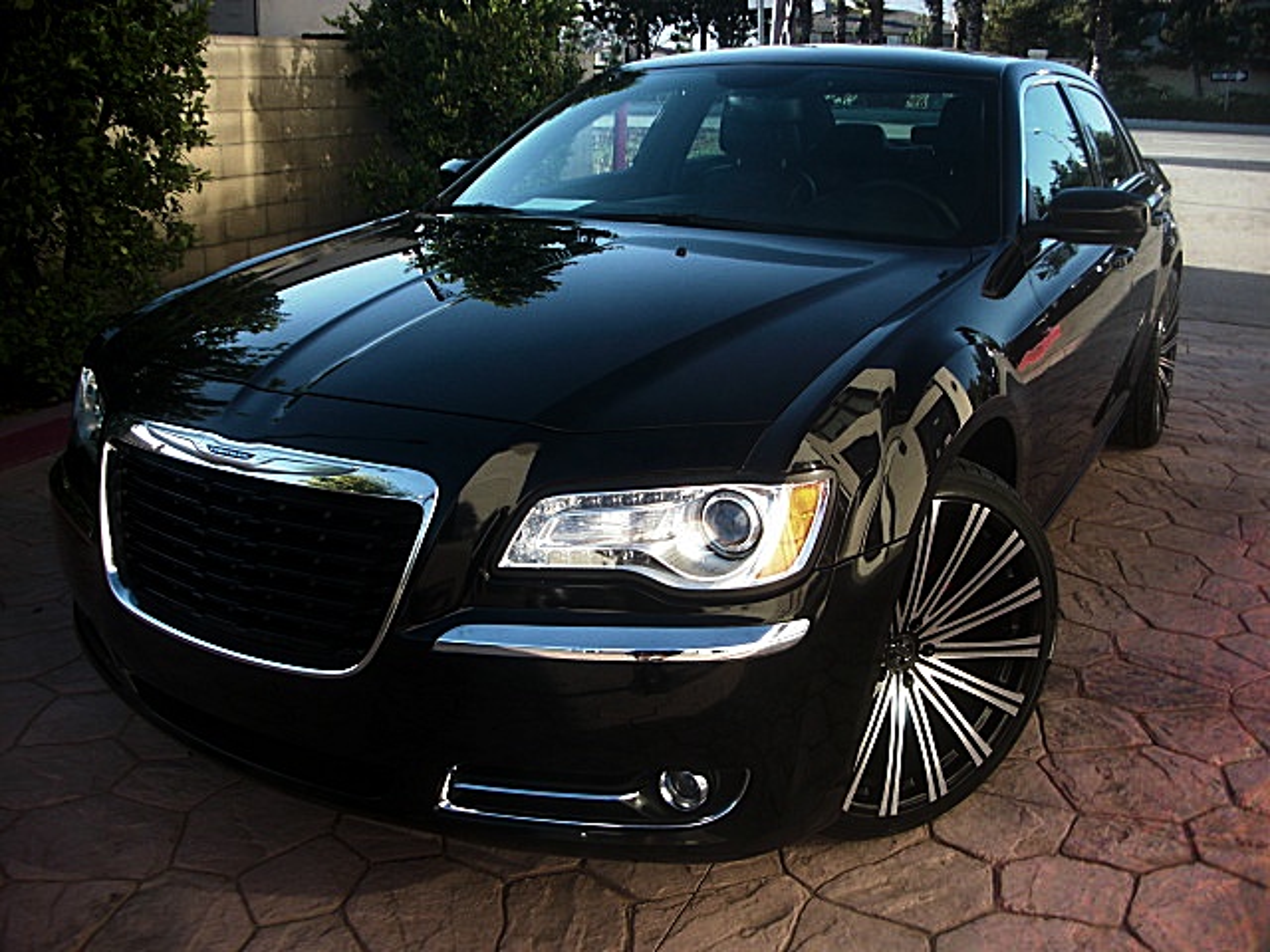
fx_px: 1321
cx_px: 635
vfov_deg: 39.7
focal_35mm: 36
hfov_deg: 51.4
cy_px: 476
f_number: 2.8
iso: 50
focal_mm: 6.3
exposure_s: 1/200
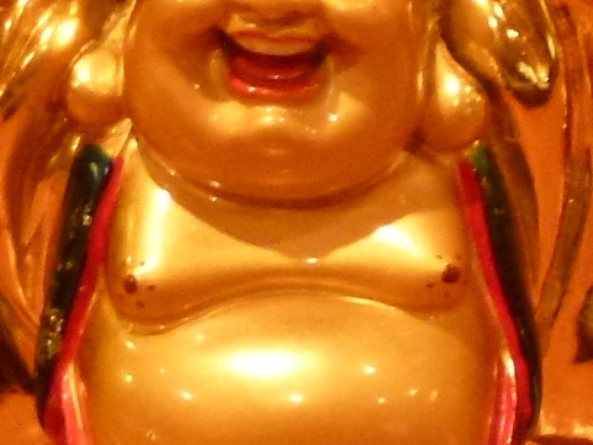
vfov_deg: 6.8
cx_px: 1188
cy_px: 224
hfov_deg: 8.6
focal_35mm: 218
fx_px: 3735
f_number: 3.9
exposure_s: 1/13
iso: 400
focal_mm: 7.4
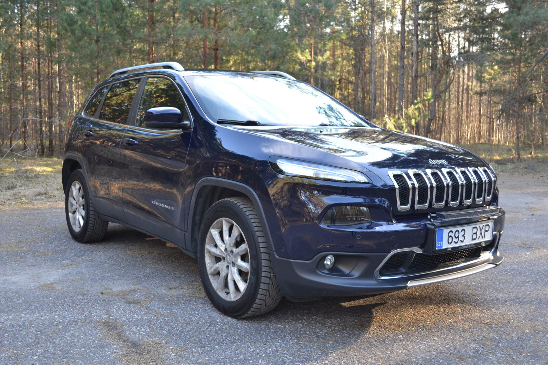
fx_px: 548
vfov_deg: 36.9
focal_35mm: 36
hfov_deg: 53.1
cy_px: 182
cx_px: 274
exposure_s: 1/80
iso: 400
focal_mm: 24
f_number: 4.5
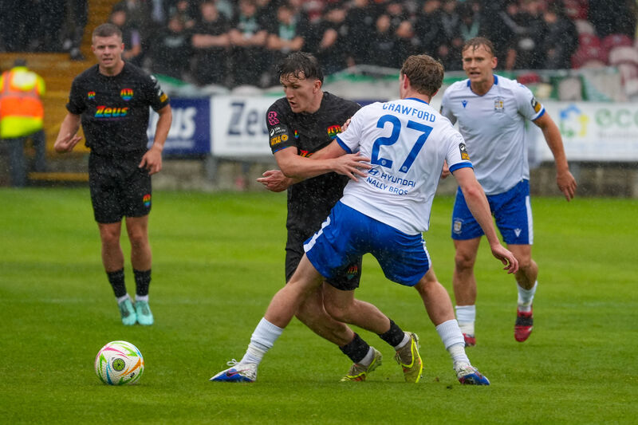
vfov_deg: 3.9
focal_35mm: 356
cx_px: 319
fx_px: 6307
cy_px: 212
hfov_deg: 5.8
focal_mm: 356
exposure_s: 1/1250
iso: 2000
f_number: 6.3
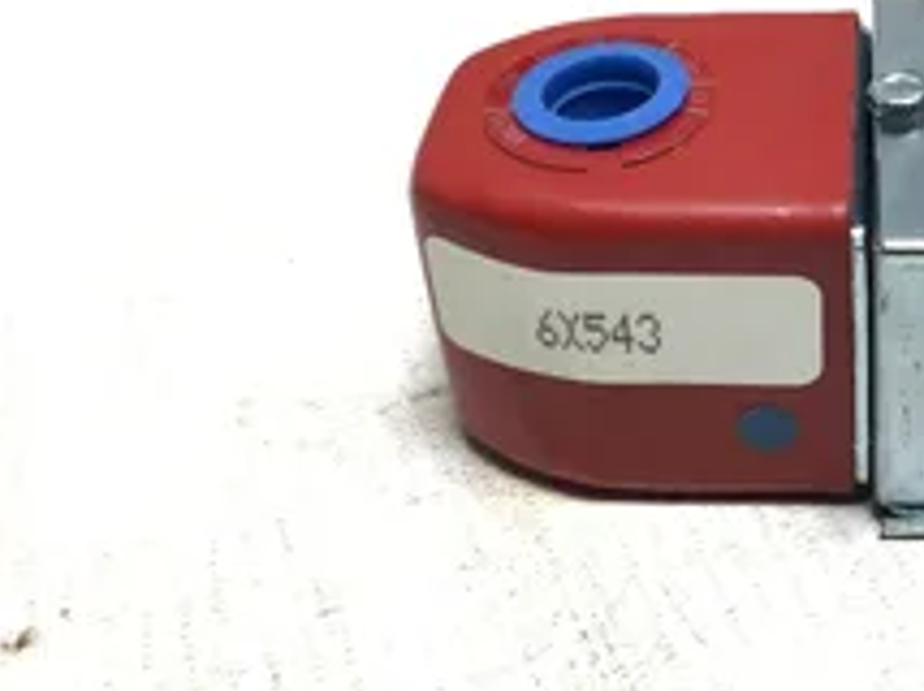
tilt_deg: -36.9
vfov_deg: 24.8
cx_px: 829
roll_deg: +0.1
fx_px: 1546
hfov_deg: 31.7
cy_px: 151
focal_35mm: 58
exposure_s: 1/120
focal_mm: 3.3
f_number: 2.4
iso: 40
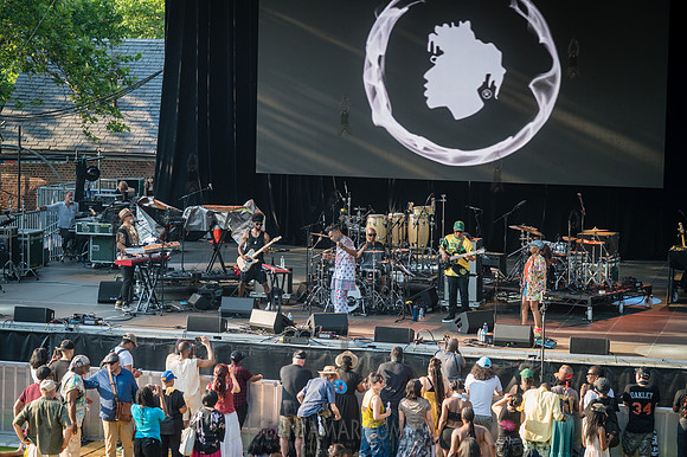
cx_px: 344
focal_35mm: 91
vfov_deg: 15.0
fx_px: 1736
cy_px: 228
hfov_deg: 22.4
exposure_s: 1/400
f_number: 4.5
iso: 400
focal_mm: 91
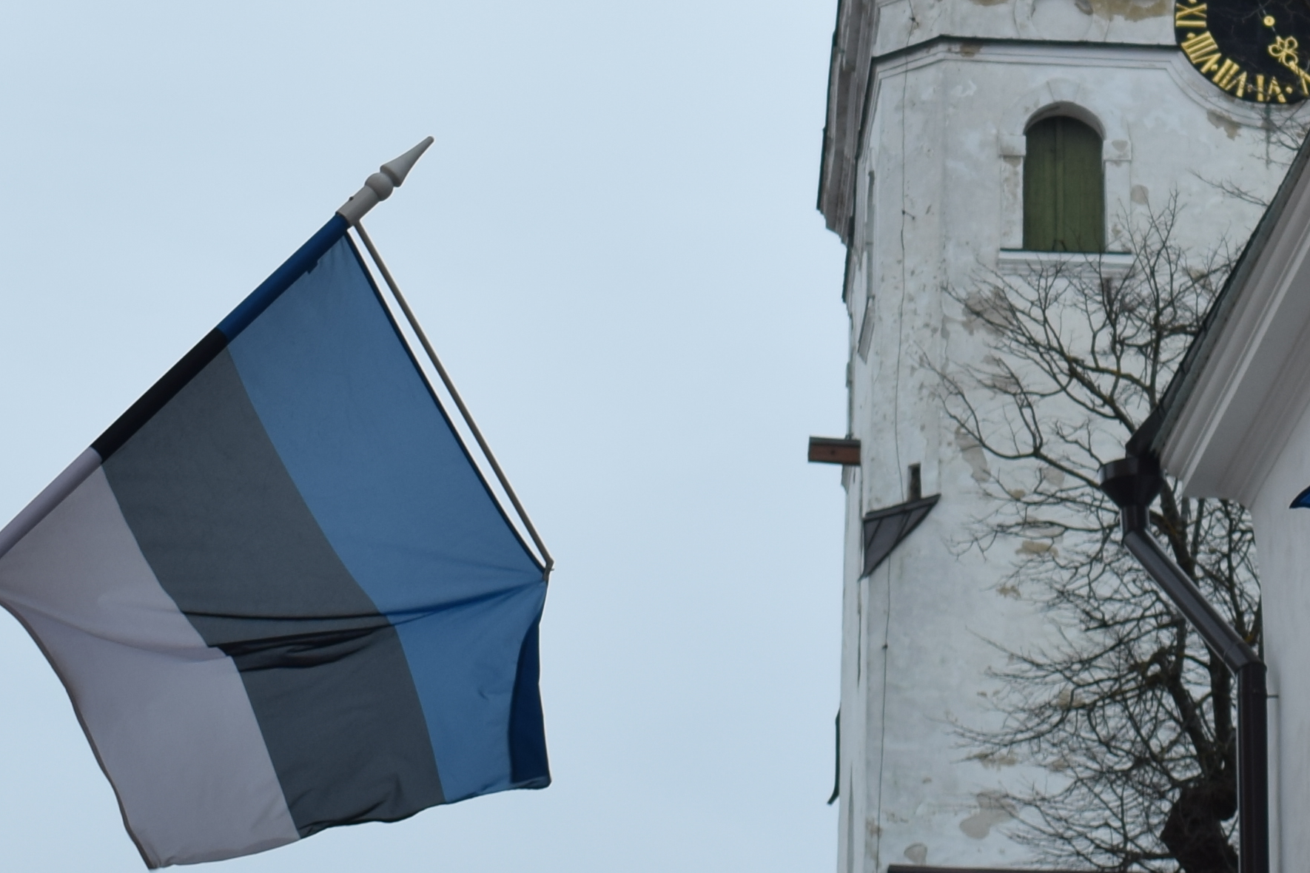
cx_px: 1013
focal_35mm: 122
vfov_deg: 11.0
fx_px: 4439
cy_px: -172
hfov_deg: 16.7
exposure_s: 1/250
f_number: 3.8
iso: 100
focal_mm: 24
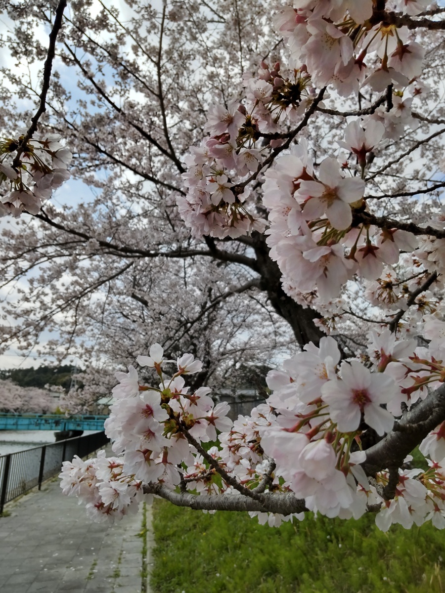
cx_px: 222
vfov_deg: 71.6
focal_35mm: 24
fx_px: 411
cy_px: 296
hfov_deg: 56.8
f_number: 2
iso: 50
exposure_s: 1/1000
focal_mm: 3.43
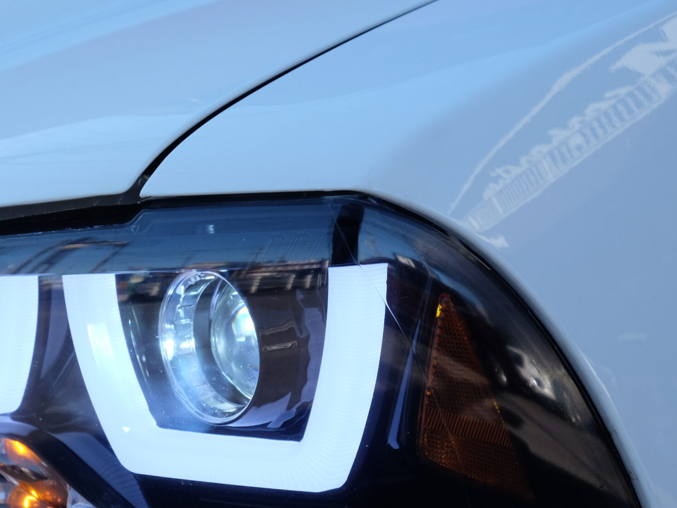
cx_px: 141
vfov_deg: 17.3
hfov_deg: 22.7
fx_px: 1663
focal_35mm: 85
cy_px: 369
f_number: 5.6
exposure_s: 1/340
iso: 400
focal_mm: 34.3
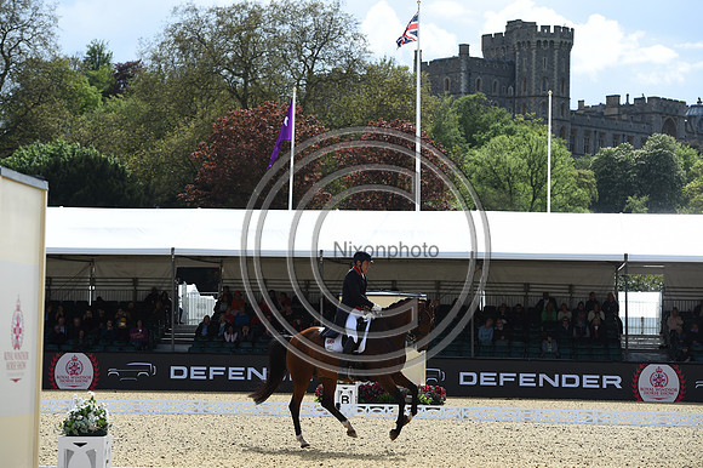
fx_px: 2049
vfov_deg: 13.0
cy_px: 234
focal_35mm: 105
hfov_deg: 19.5
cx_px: 352
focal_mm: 105
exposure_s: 1/1250
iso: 140
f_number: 4.5
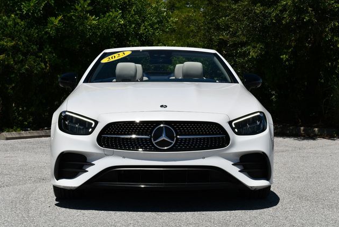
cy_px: 114
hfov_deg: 25.0
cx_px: 168
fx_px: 764
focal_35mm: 81
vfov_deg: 16.9
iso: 100
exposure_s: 1/400
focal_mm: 40
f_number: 10
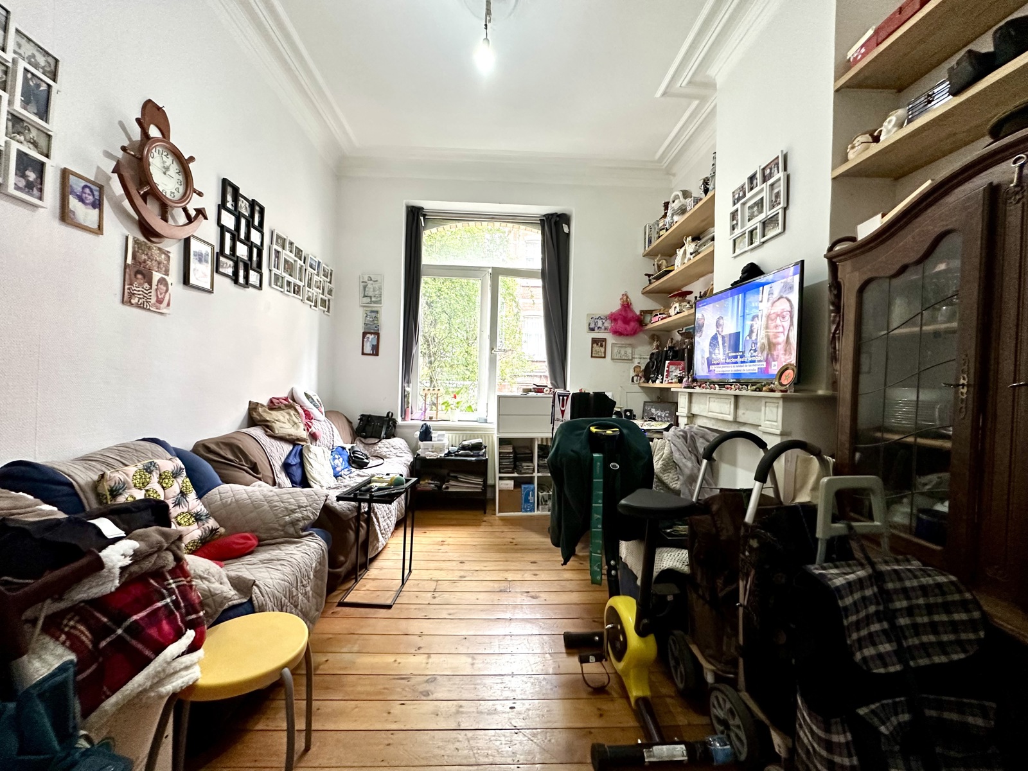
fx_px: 416
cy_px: 386
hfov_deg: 102.1
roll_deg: -1.4
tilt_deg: -0.6
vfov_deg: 85.7
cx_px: 514
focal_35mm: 14
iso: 320
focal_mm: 2.22
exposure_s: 1/82
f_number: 2.2
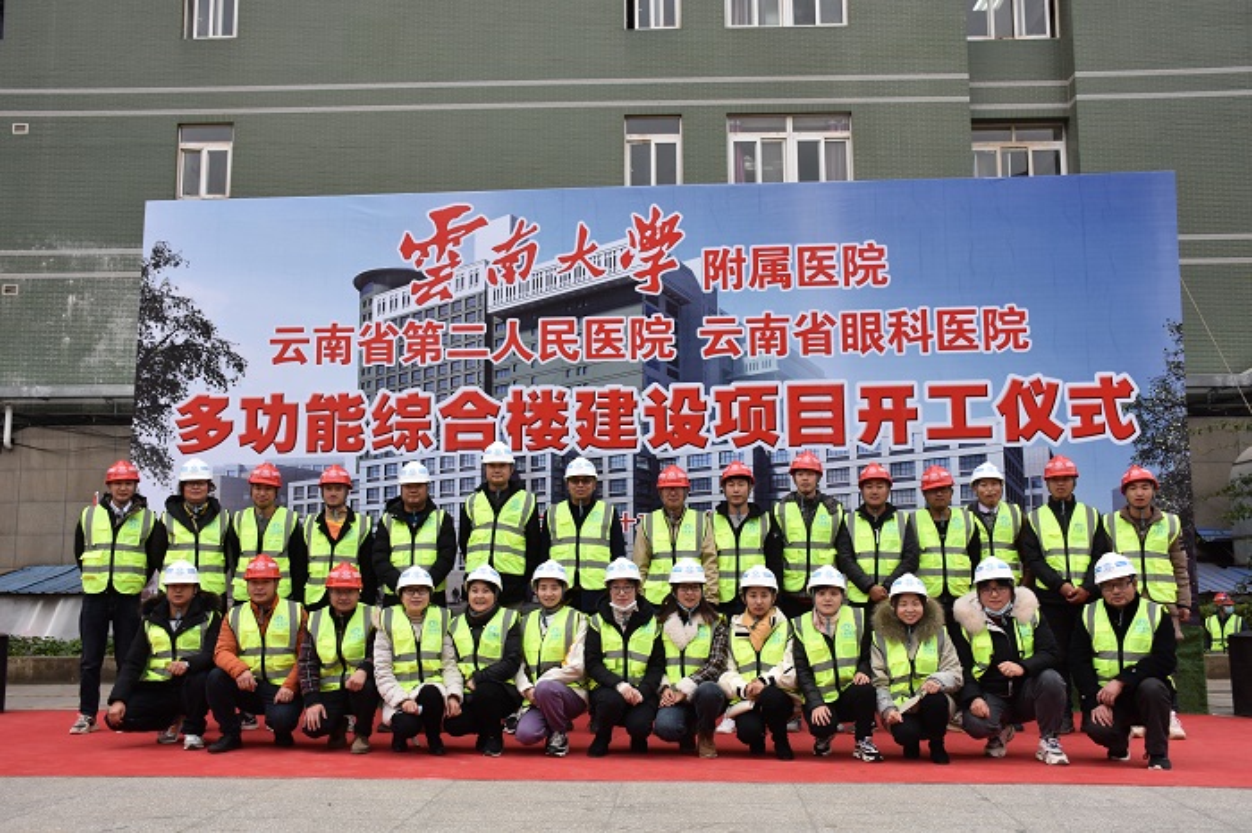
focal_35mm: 34
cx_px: 626
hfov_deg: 55.1
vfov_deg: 38.3
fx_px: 1199
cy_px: 416
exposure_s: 1/180
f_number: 6.7
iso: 400
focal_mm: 23
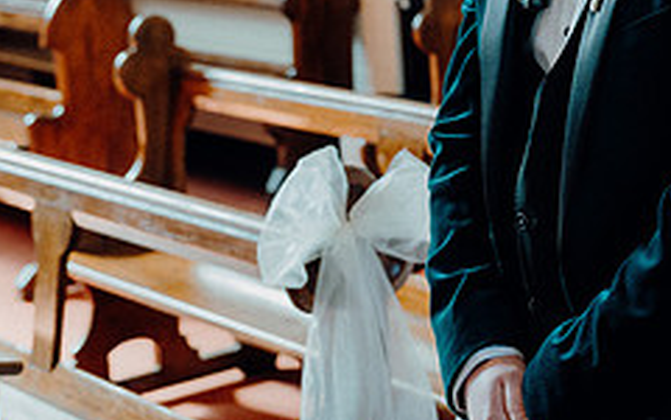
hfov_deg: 20.0
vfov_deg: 12.8
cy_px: 18
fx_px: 1847
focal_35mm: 101
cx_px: 665
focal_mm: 41
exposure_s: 1/200
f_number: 3.5
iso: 2500
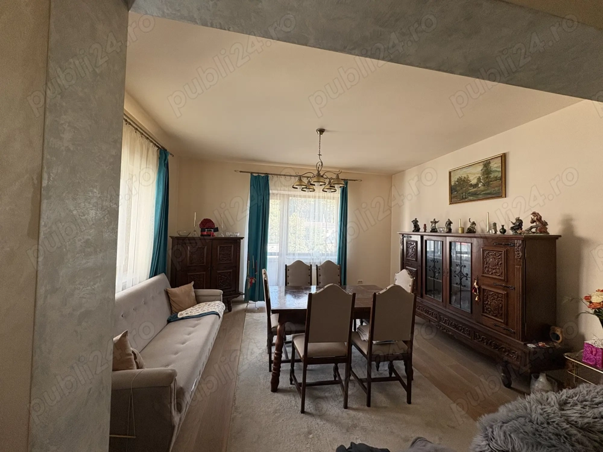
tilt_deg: +0.6
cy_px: 226
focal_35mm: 14
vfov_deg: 85.7
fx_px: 244
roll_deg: -1.8
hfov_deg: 102.1
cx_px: 302
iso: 125
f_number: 2.2
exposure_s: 1/99
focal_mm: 2.22
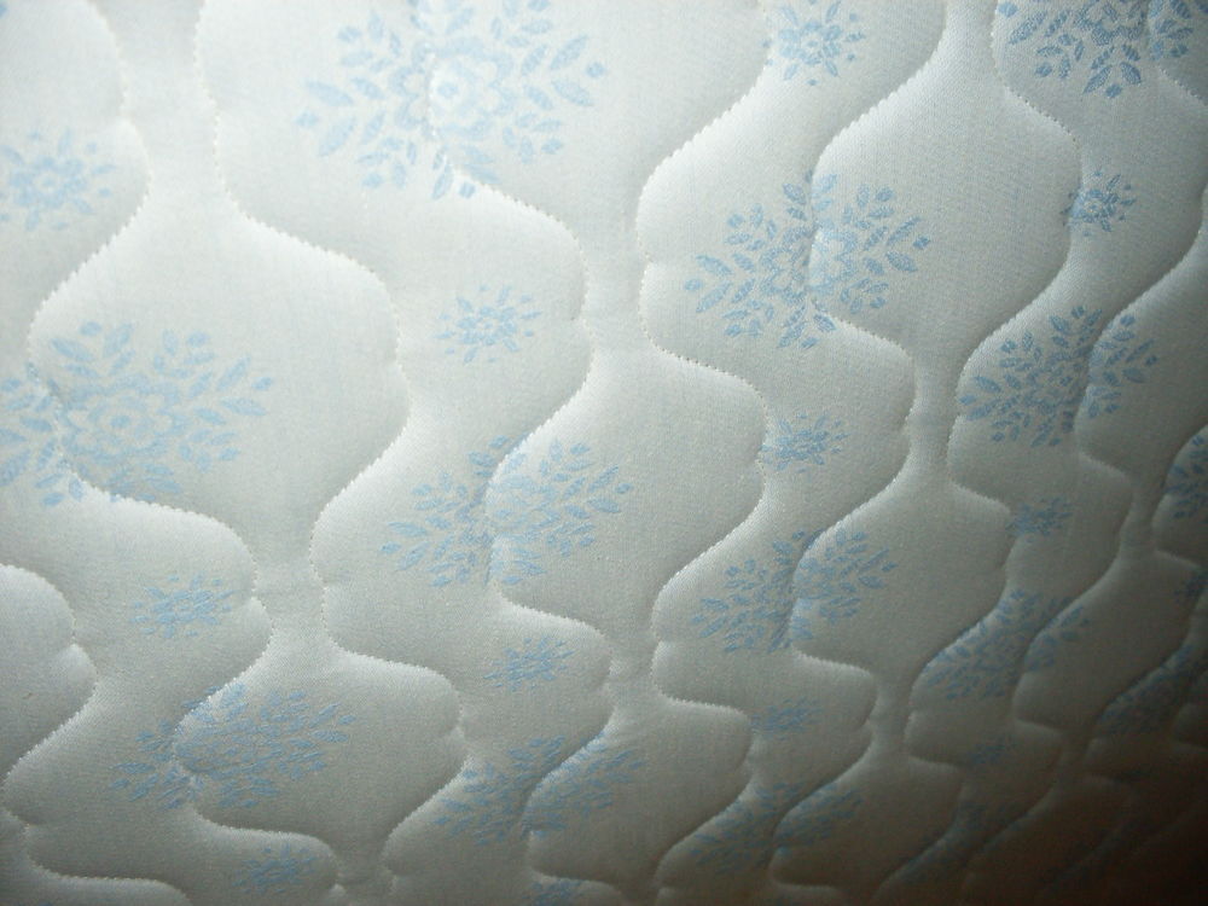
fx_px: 1326
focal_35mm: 38
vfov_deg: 37.7
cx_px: 604
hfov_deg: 49.0
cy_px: 453
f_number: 2.8
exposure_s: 1/45
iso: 100
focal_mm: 6.3
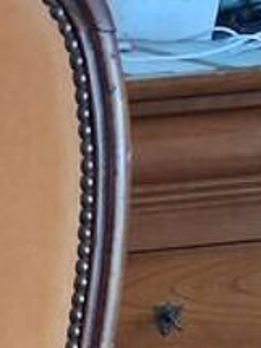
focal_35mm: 168
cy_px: 876
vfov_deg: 10.0
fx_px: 1686
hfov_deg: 8.6
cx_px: -188
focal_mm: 4
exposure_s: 1/50
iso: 500
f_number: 1.8
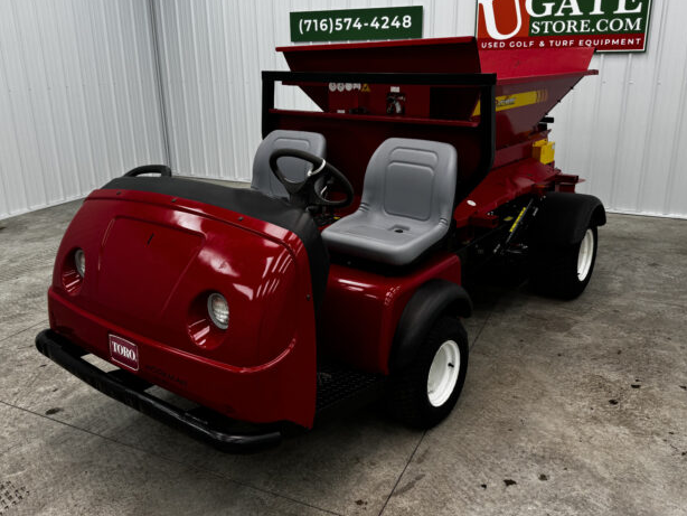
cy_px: 238
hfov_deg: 59.9
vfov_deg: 46.8
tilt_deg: -18.1
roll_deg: +0.4
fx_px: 596
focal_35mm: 30
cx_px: 331
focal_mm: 6.76
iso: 80
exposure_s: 1/120
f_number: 1.78
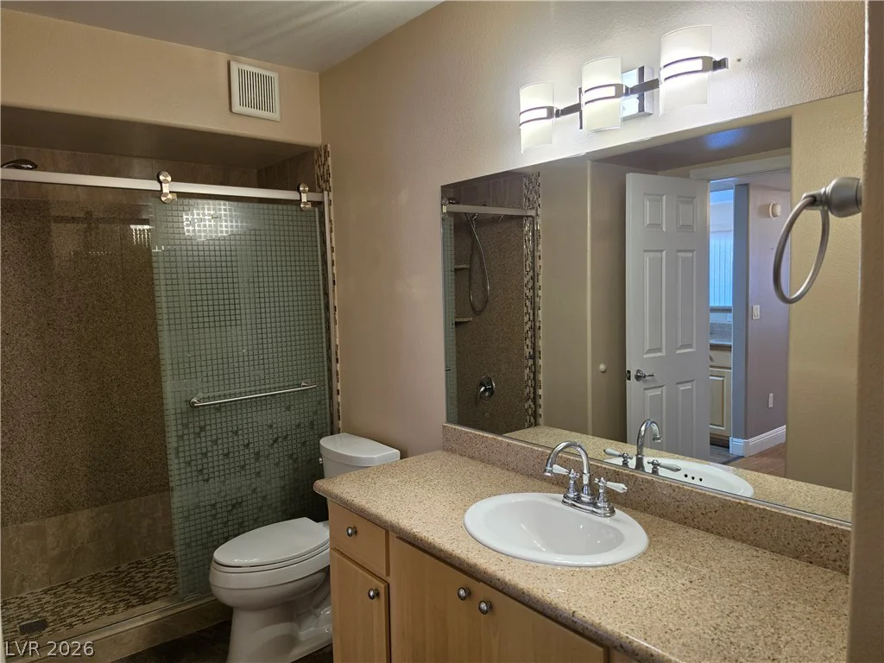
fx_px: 587
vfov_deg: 58.9
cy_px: 332
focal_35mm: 23
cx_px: 442
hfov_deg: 73.9
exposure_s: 1/120
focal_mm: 6.5
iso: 160
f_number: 1.4
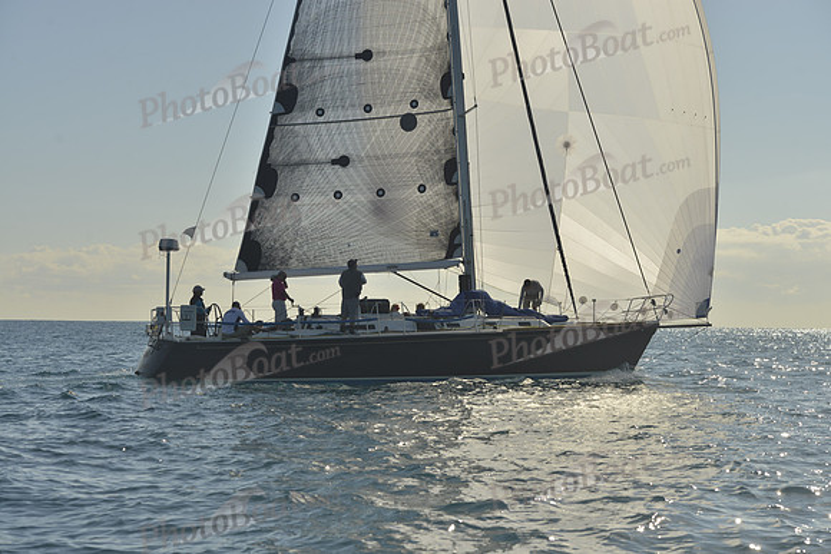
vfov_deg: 19.5
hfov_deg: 28.8
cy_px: 277
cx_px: 416
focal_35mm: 70
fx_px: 1616
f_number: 8
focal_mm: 70
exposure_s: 1/640
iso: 200
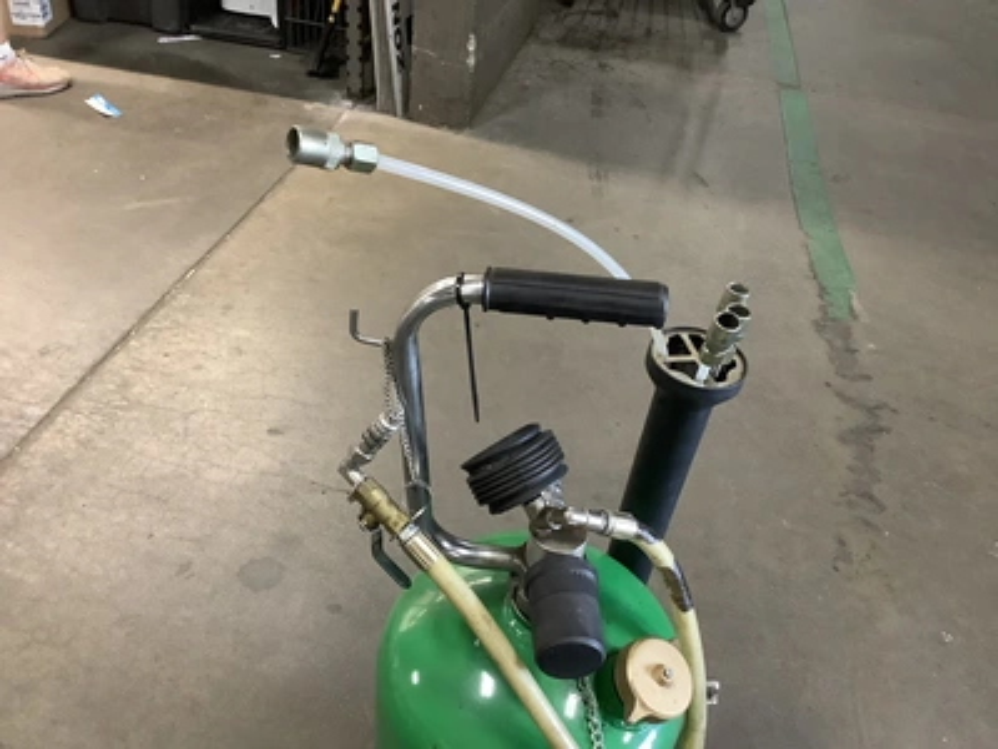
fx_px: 894
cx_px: 499
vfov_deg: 45.4
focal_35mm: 31
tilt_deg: -37.0
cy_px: 374
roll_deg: -7.0
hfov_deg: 58.4
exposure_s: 1/30
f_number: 2.4
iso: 320
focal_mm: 3.3
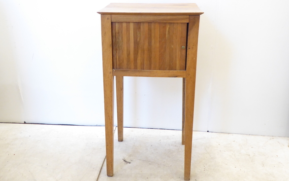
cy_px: 76
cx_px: 142
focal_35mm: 39
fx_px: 307
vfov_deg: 32.7
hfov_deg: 50.4
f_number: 3.7
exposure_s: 1/5
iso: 400
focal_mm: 6.3
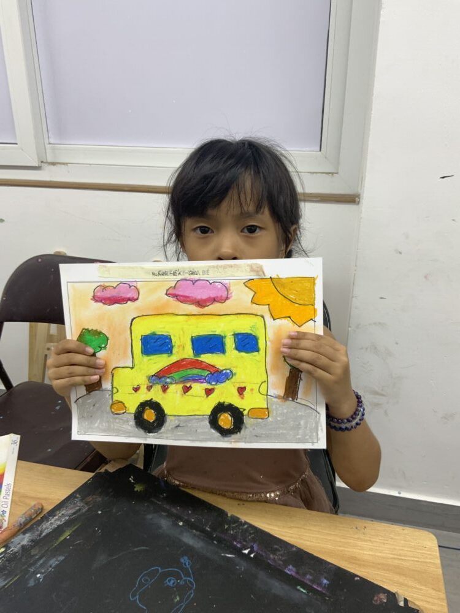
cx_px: 230
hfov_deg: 48.2
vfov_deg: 61.7
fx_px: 514
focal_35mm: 29
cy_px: 306
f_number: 1.8
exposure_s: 1/100
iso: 32
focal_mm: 3
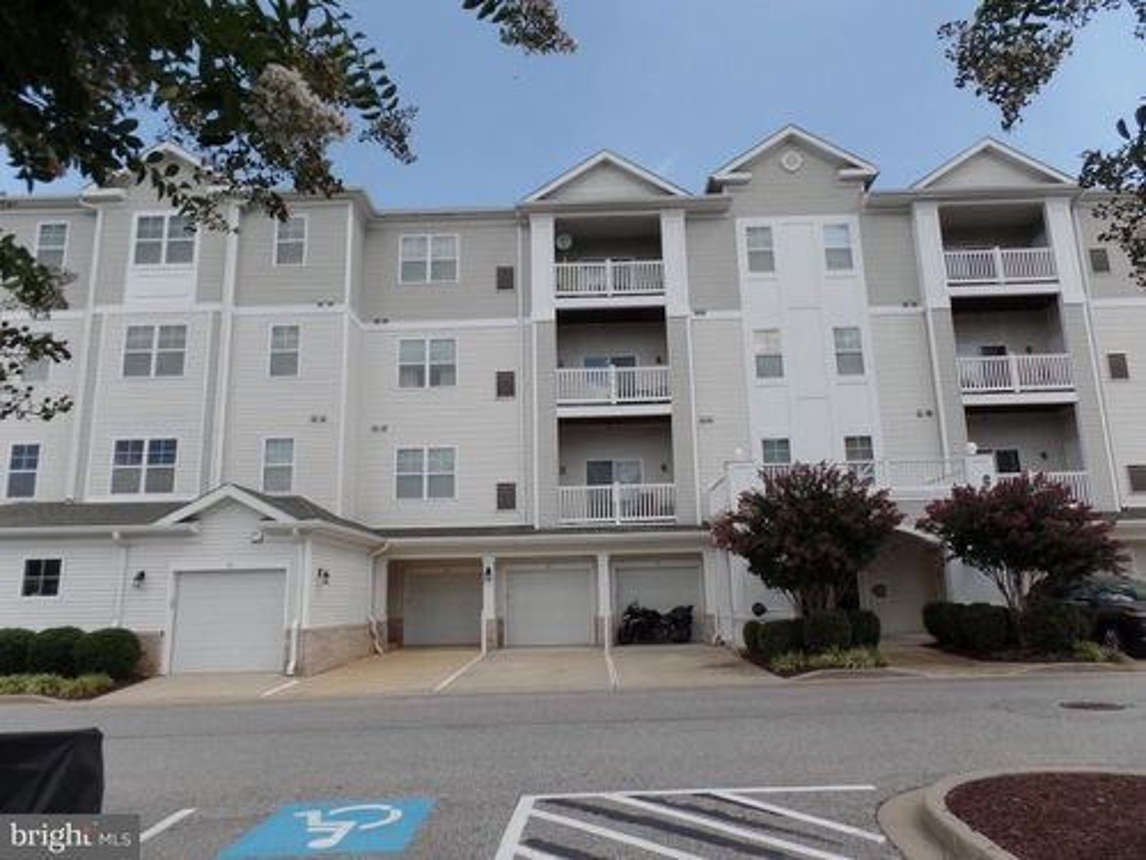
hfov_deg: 73.9
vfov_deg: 58.9
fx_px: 761
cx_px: 573
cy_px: 430
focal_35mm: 23
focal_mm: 4.1
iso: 80
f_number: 3.2
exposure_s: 1/1000
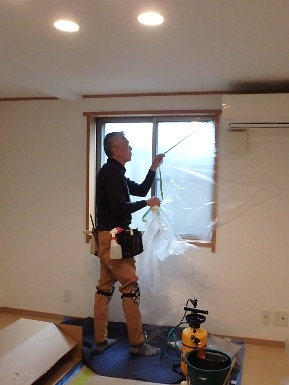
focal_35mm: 33
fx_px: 367
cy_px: 200
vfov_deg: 55.3
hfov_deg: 42.8
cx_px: 167
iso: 800
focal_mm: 3.7
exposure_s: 1/100
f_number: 3.5
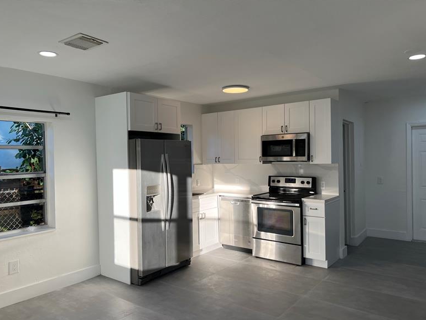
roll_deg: +0.8
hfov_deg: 65.3
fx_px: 332
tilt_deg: -1.2
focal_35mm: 27
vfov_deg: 51.4
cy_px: 163
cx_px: 207
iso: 50
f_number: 1.5
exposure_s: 1/533
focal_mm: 5.7
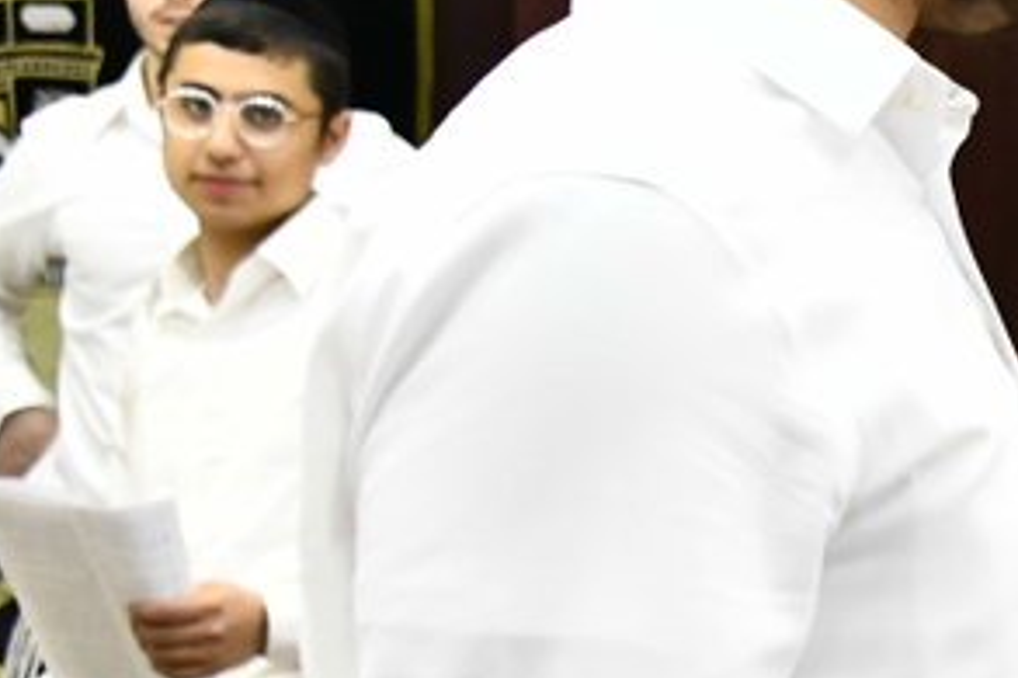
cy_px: 426
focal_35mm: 201
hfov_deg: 9.6
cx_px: 2033
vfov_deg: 6.8
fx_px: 5680
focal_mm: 42
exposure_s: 1/200
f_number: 5.6
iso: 5000
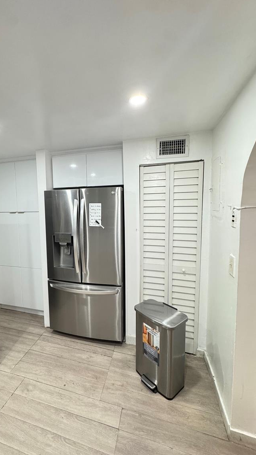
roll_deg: +1.6
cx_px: 98
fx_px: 193
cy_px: 224
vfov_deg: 99.4
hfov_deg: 66.2
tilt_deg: -6.0
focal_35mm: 16
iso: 400
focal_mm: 2.22
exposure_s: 1/60
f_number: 2.2
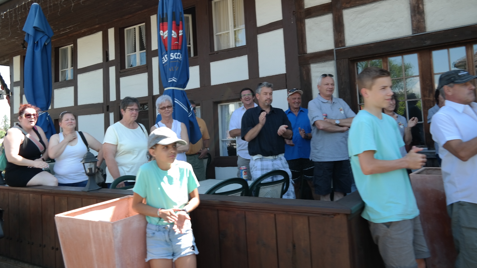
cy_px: 107
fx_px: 367
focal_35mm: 29
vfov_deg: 40.0
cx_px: 234
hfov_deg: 66.1
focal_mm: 18
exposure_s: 1/125
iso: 100
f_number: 4.5
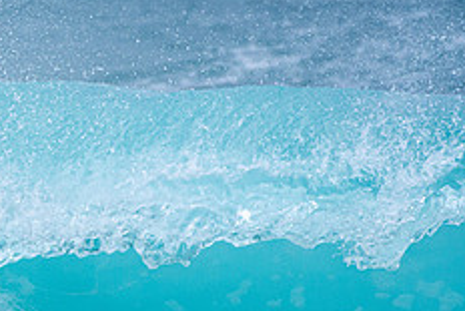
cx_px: -90
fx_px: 24194
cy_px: 318
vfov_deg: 0.7
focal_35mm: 1872
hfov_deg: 1.1
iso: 640
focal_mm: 500
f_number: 5.6
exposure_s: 1/2500
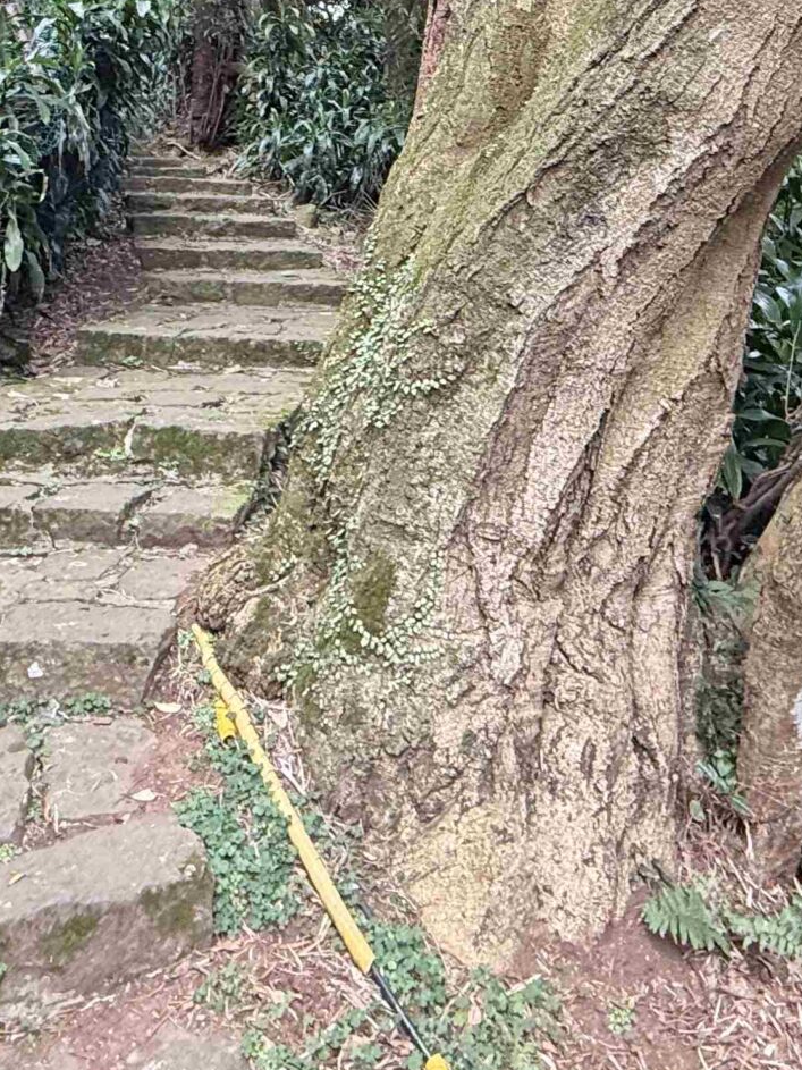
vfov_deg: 43.3
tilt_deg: +10.7
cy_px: 47
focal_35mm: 38
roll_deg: -1.3
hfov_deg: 37.7
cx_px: 408
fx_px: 1174
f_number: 2.2
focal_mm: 2.22
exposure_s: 1/92
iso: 320
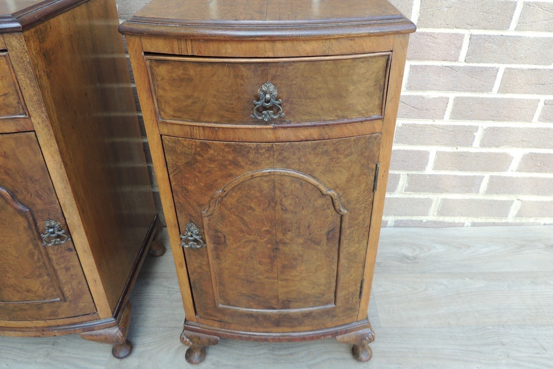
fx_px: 399
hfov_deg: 69.4
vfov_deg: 49.4
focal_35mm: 26
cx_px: 283
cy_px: 161
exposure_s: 1/80
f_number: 3
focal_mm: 4.3
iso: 100
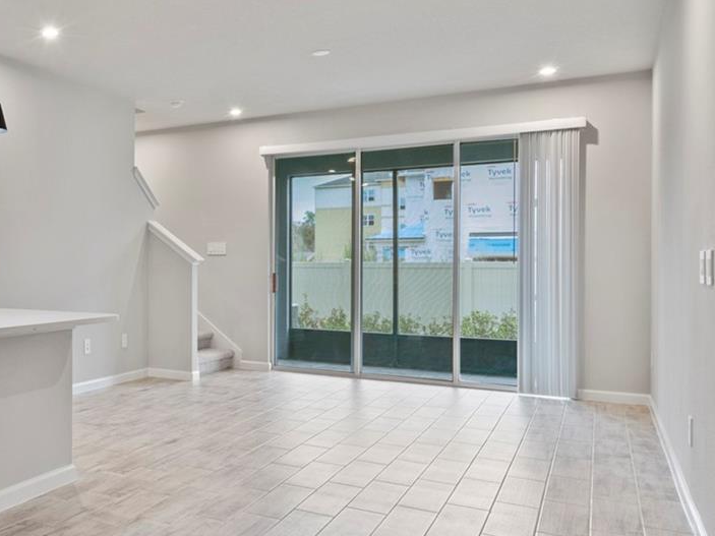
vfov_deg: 40.7
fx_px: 723
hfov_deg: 45.0
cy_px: 264
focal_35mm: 35
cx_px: 7
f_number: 8
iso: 320
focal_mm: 16
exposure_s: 1/2.5
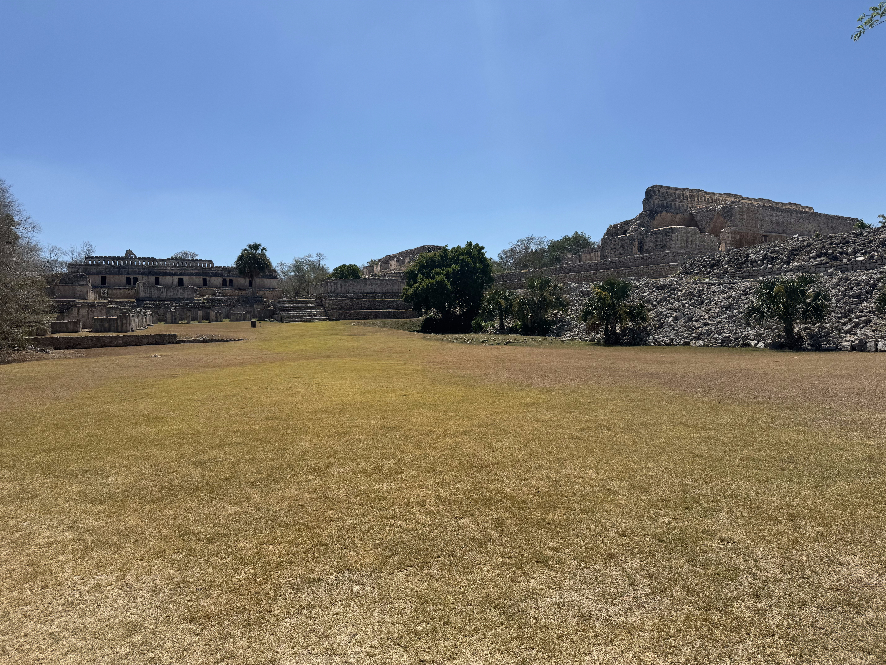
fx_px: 614
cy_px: 332
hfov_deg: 71.6
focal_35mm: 24
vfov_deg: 56.8
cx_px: 443
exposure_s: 1/7092
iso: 80
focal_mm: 6.86
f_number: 1.78
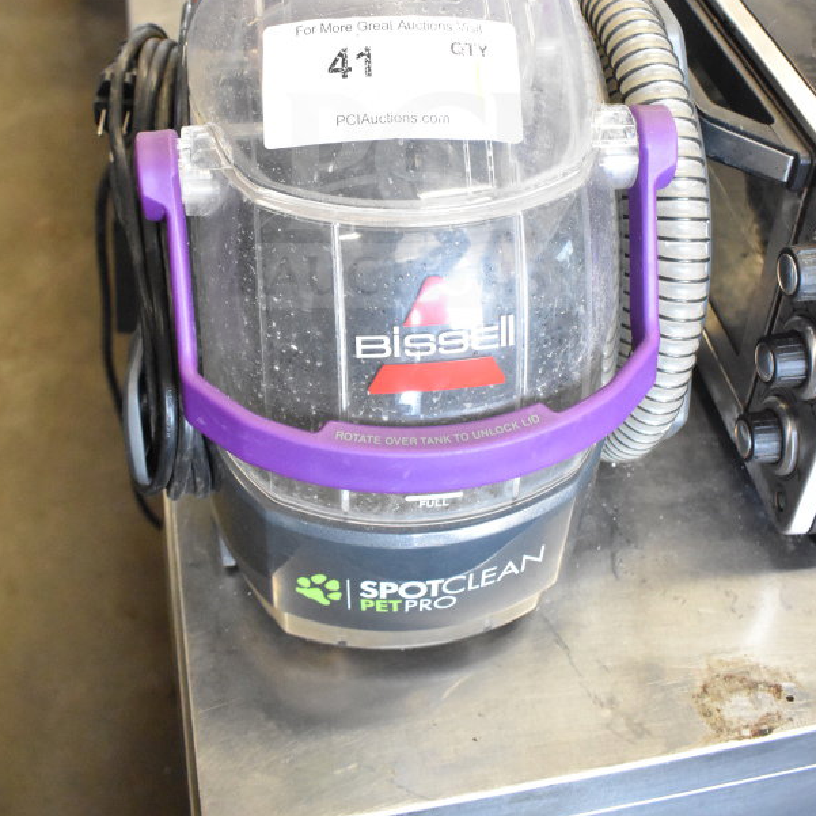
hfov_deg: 37.8
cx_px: 407
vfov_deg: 36.9
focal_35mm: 45
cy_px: 200
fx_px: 1191
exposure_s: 1/125
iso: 6400
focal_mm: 23
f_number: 5.6
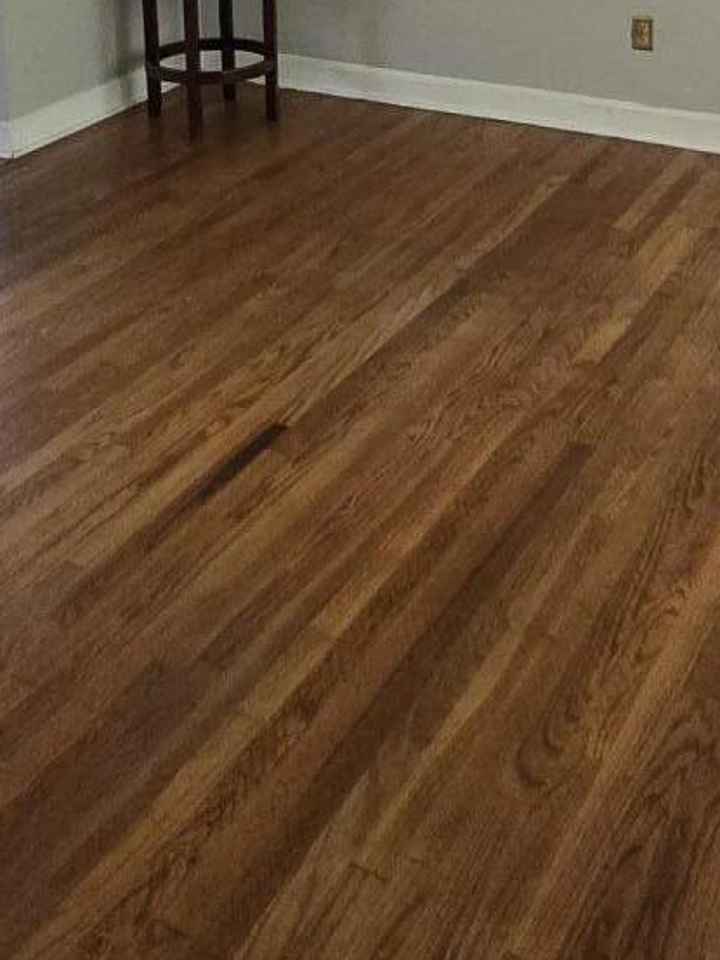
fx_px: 1303
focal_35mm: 47
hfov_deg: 30.9
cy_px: -64
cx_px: 350
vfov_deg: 35.3
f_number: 2.2
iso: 640
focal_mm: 2.2
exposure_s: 1/60
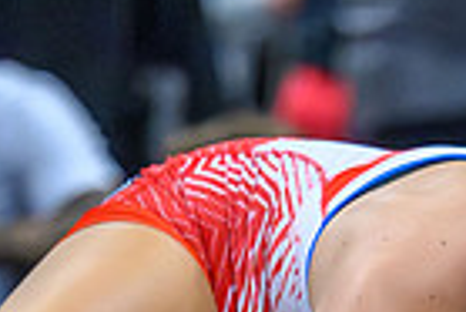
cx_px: 554
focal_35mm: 885
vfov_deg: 1.6
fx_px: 11468
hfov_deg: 2.3
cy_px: 694
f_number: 2.8
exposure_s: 1/800
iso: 16000
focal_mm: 175
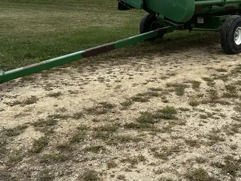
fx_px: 334
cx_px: 151
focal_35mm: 48
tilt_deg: -17.3
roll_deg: +0.4
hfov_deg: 39.4
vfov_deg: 30.3
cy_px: 84
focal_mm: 5.7
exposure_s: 1/1344
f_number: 1.5
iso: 50
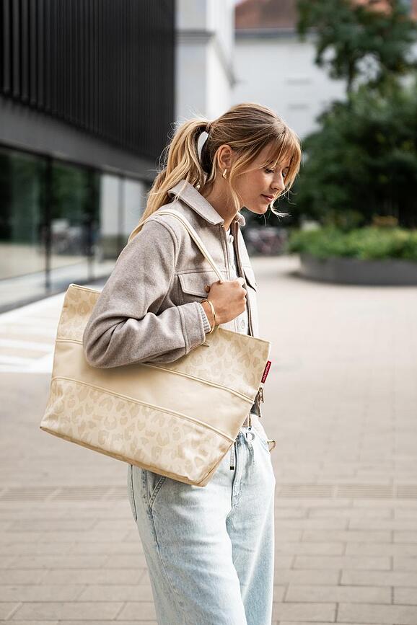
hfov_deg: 19.5
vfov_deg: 28.8
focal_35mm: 70
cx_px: 208
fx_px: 1216
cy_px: 312
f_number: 2.8
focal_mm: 70
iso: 800
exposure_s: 1/1600
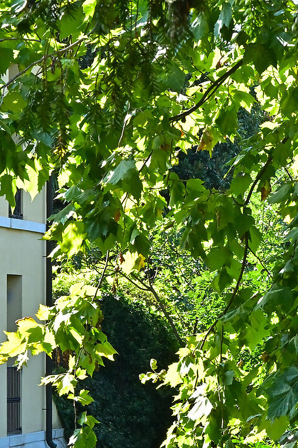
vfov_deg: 6.9
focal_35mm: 298
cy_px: 339
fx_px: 3700
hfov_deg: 4.6
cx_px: -106
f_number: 22
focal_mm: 95
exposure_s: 1/100
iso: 800
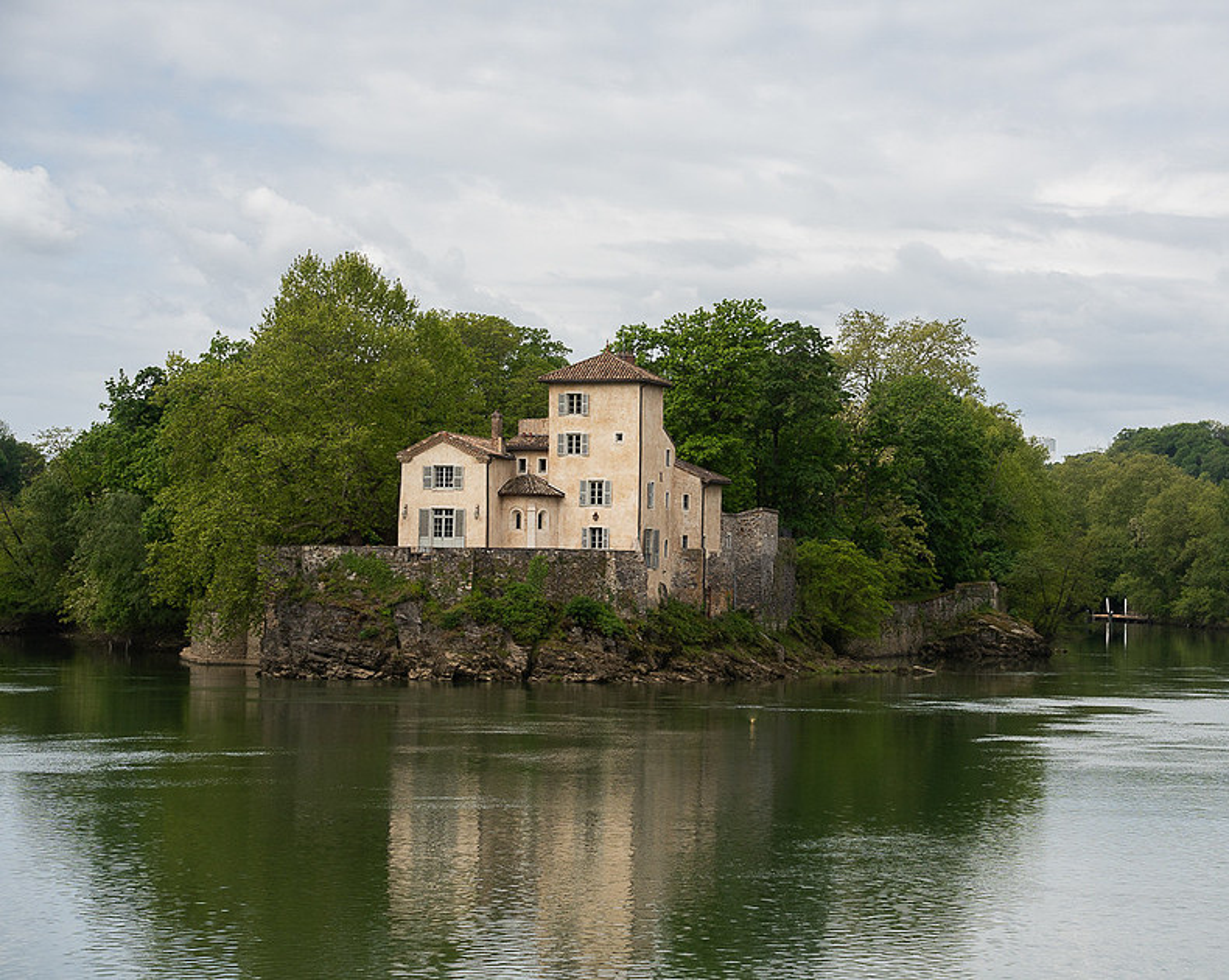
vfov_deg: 17.5
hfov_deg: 21.8
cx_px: 735
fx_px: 3184
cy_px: 490
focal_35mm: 88
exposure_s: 1/1600
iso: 800
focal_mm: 78
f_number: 8
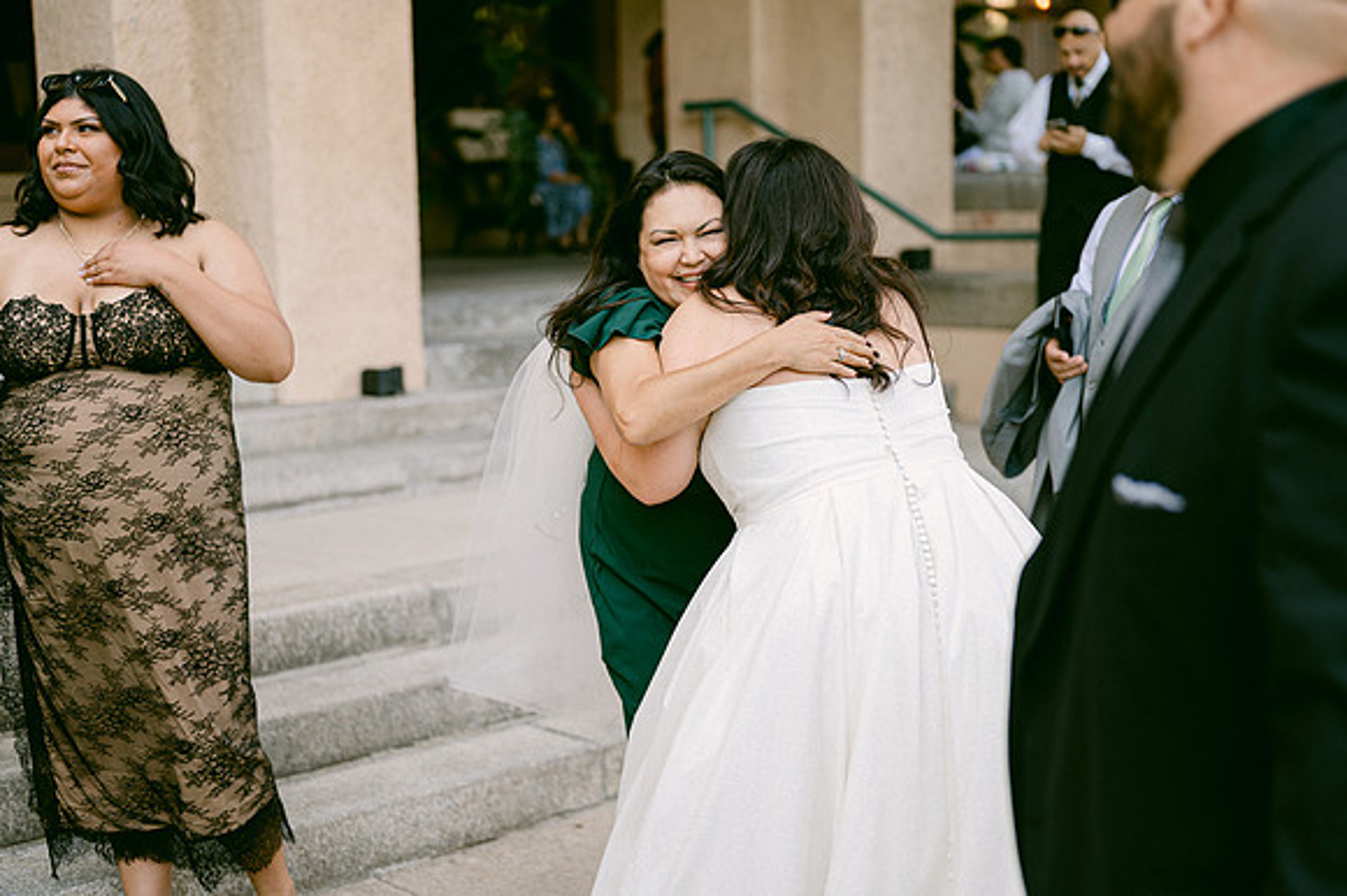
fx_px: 1910
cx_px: 674
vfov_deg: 26.4
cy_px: 448
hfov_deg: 38.8
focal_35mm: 51
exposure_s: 1/160
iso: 100
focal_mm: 50
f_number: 2
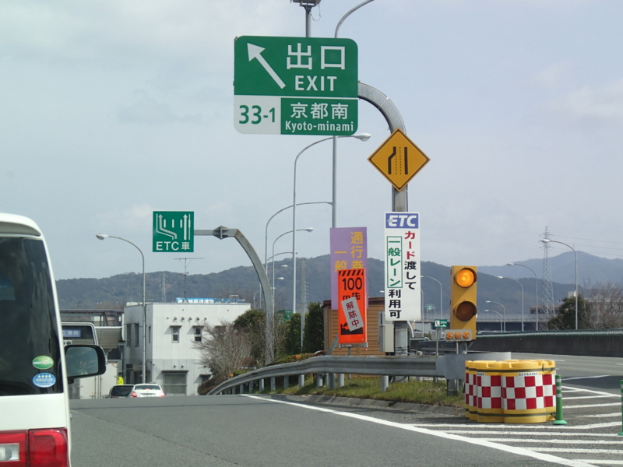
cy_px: 234
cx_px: 312
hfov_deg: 19.6
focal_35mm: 100
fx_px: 1800
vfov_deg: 14.8
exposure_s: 1/320
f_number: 6.3
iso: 100
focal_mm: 18
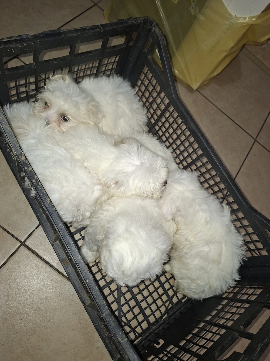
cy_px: 180
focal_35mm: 23
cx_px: 135
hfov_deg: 58.9
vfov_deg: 73.9
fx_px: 239
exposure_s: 1/100
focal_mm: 5.54
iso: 200
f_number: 1.8
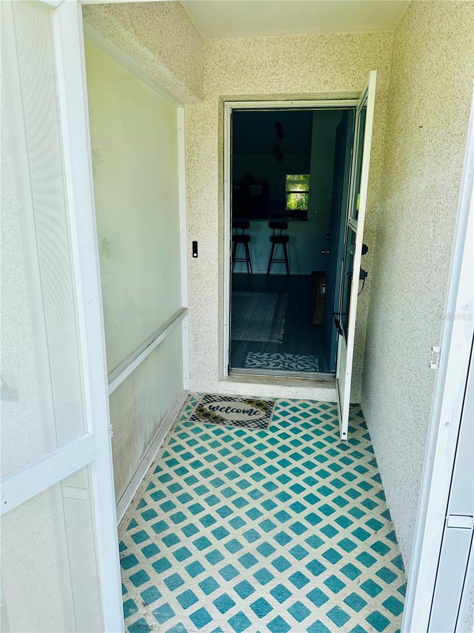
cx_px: 237
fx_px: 438
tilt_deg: -14.7
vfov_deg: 71.6
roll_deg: -1.3
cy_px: 316
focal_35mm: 24
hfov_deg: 56.8
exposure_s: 1/535
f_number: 1.78
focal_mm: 6.86
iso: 80
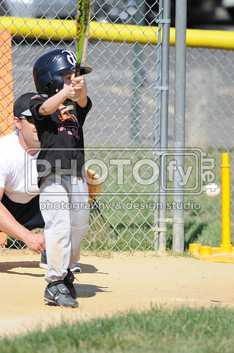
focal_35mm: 450
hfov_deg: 3.0
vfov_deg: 4.6
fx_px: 4400
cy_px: 176
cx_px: 117
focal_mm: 300
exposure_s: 1/1600
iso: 200
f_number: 4
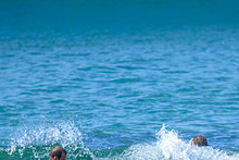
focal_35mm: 2105
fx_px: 13984
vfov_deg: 0.7
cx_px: 109
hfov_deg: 1.0
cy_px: 186
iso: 400
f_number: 6.3
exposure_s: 1/2000
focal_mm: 800
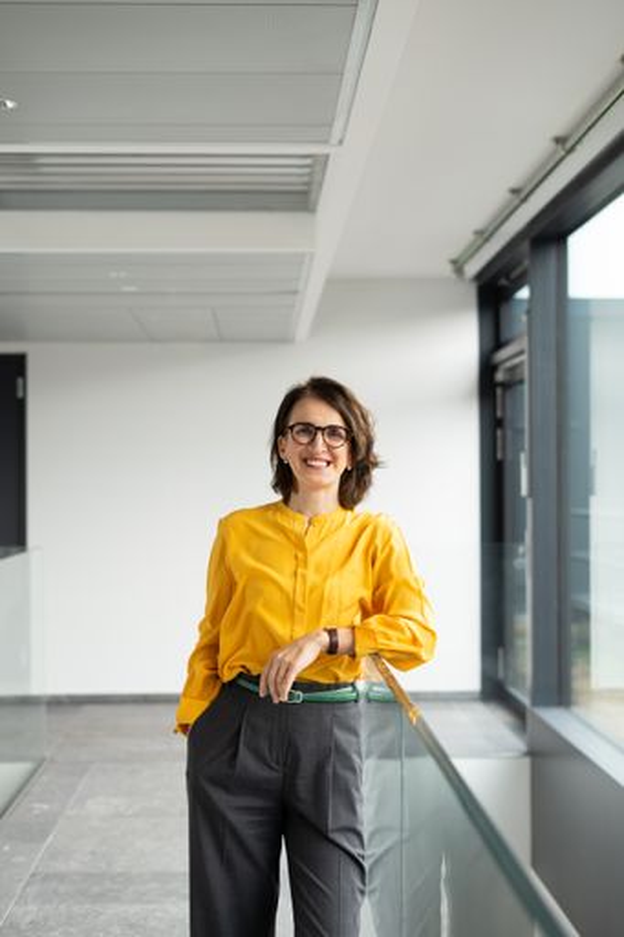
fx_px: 1301
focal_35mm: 50
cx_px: 312
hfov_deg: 27.0
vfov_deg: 39.6
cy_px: 468
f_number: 2.8
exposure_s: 1/60
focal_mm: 50
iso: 160
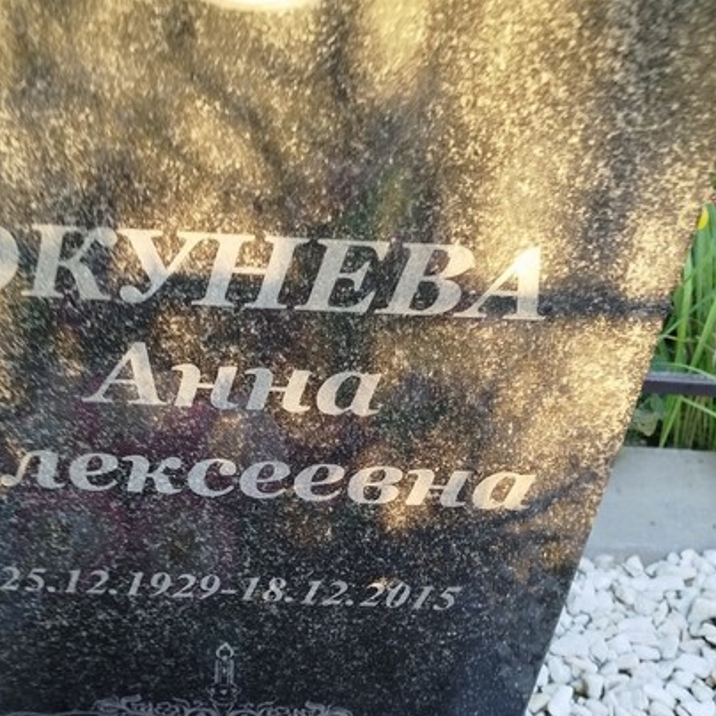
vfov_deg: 39.6
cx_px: 250
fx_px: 983
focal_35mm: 42
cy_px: 471
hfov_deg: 39.6
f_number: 1.7
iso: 100
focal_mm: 5.31
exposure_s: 1/50
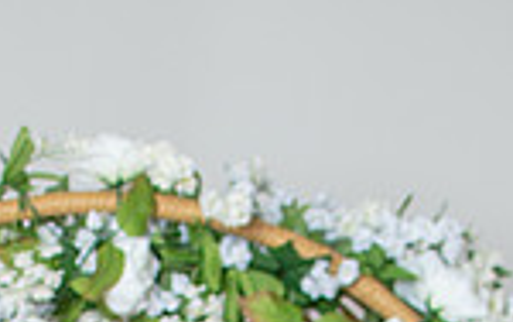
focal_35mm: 239
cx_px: 114
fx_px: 3344
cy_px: 760
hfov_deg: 8.8
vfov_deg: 5.3
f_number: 3.2
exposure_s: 1/250
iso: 100
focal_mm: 35
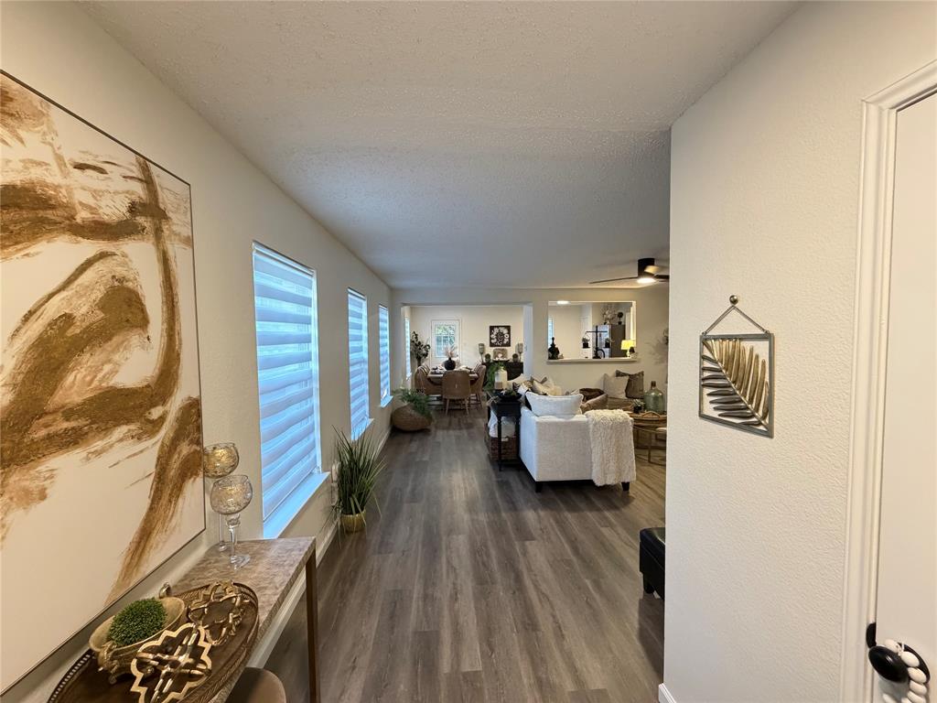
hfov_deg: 102.1
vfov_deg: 85.7
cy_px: 352
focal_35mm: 14
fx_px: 379
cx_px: 468
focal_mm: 2.22
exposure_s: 1/60
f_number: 2.2
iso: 500
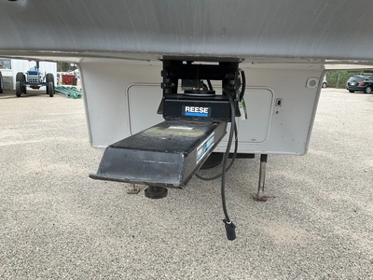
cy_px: 140
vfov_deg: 48.2
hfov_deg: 61.7
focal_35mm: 29
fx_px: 312
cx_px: 186
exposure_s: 1/227
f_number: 1.8
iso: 20
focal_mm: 3
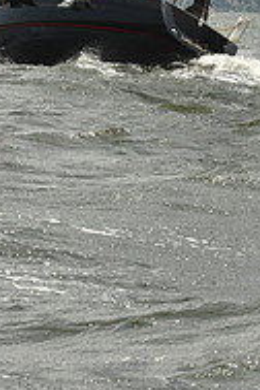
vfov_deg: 7.8
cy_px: -175
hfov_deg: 5.3
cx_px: 176
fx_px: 2827
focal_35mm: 261
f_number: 10
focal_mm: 85
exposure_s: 1/800
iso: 250
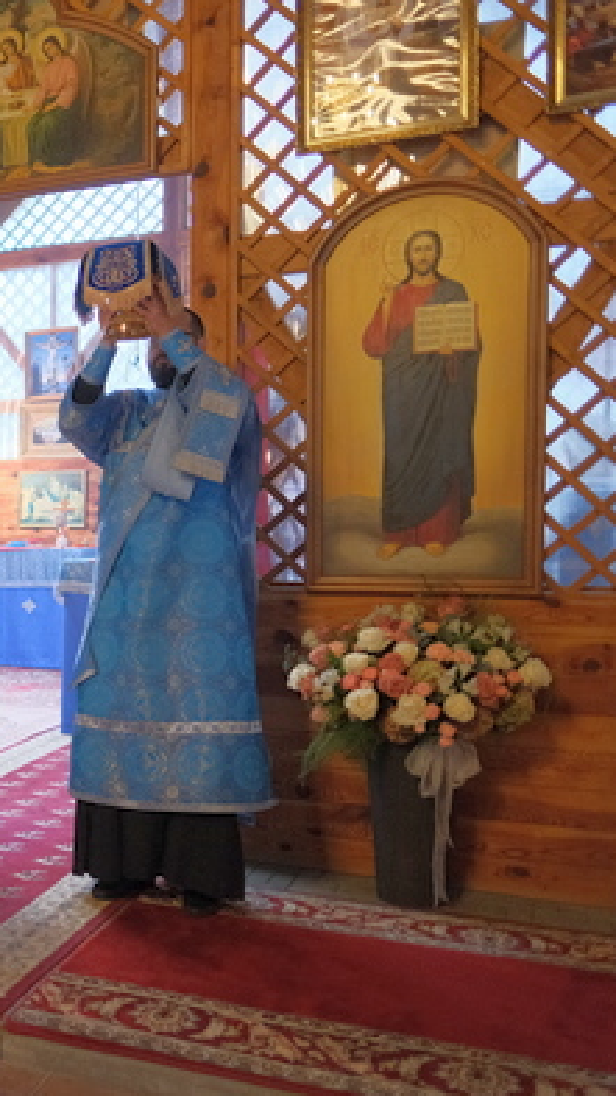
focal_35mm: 41
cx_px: -212
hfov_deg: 24.7
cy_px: 579
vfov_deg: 49.4
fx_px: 1191
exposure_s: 1/200
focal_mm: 16
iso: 2500
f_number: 1.4
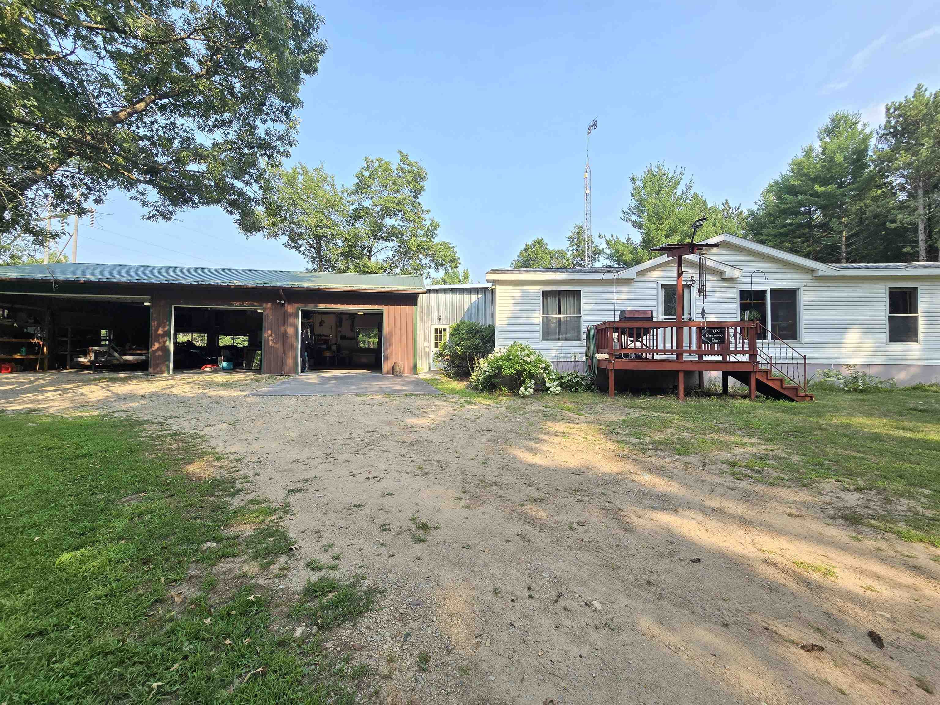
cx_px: 470
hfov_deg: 106.2
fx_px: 353
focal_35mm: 13
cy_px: 352
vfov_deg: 89.9
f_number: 2.2
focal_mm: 2.2
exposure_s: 1/505
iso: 50
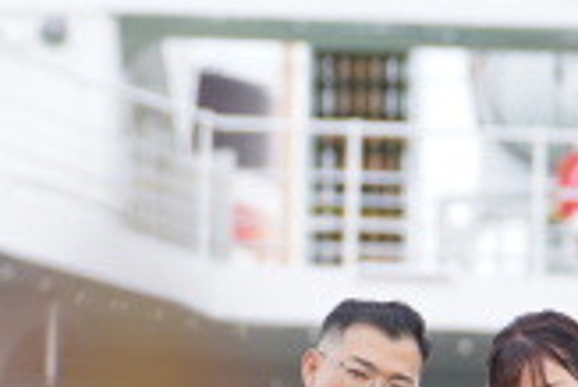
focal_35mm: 509
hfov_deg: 4.0
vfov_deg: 2.7
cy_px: 431
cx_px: -142
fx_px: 8179
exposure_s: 1/500
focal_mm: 104
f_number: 3.2
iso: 160
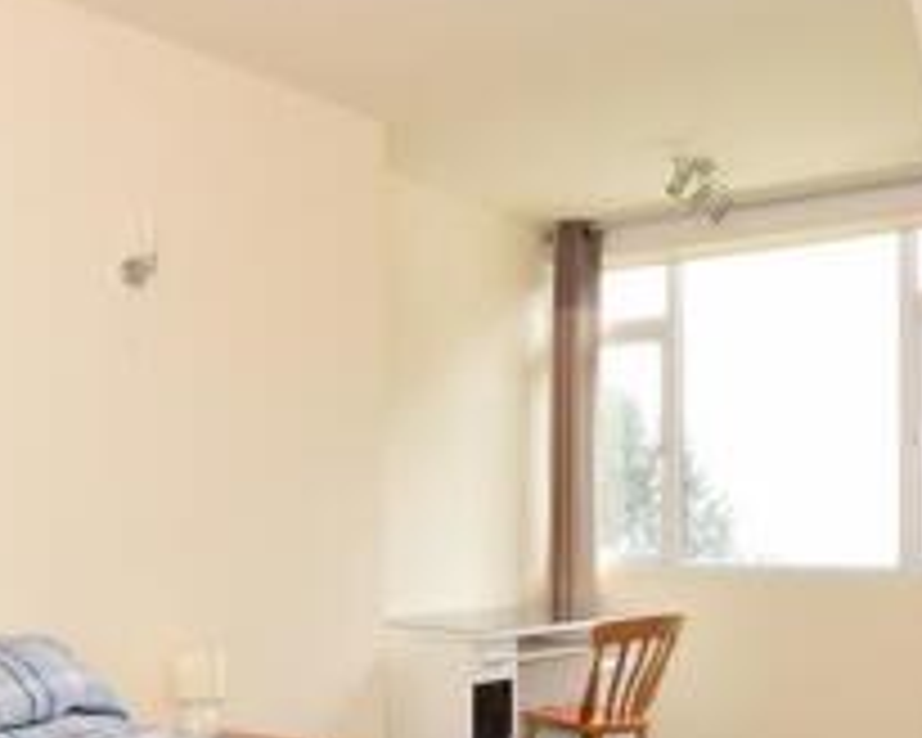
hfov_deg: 41.1
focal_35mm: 45
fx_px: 1228
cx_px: 409
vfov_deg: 33.0
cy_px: 529
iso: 400
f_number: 10
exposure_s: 1/4
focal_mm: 10
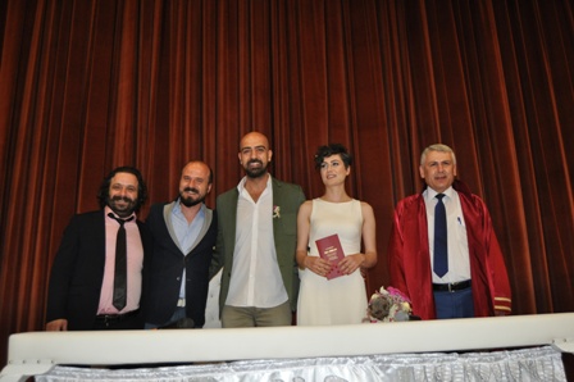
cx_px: 287
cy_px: 191
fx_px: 550
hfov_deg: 55.1
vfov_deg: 38.3
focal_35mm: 34
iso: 800
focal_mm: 23
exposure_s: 1/60
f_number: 3.8
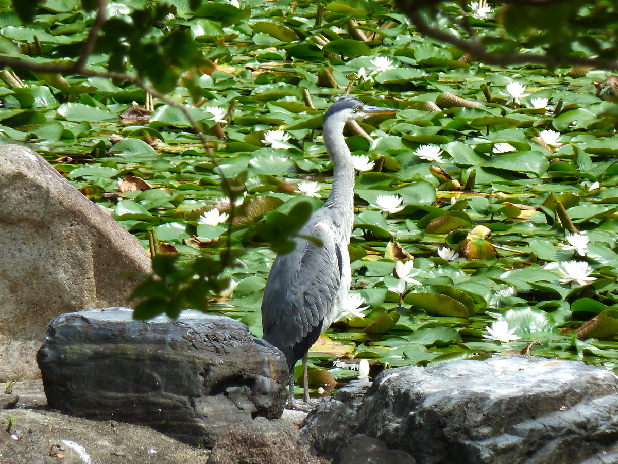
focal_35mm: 399
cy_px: 232
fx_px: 7123
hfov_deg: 5.0
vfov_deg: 3.7
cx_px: 309
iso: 80
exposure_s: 1/250
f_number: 4.9
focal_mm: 49.2
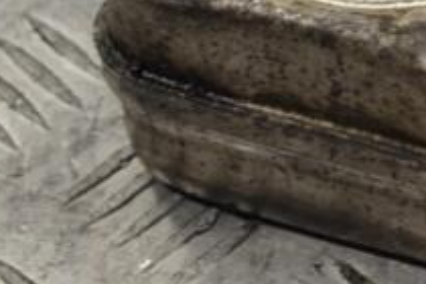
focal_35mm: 223
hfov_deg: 9.2
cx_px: 452
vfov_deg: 6.1
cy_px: -51
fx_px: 2639
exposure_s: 1/30
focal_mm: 52
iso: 180
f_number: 5.6
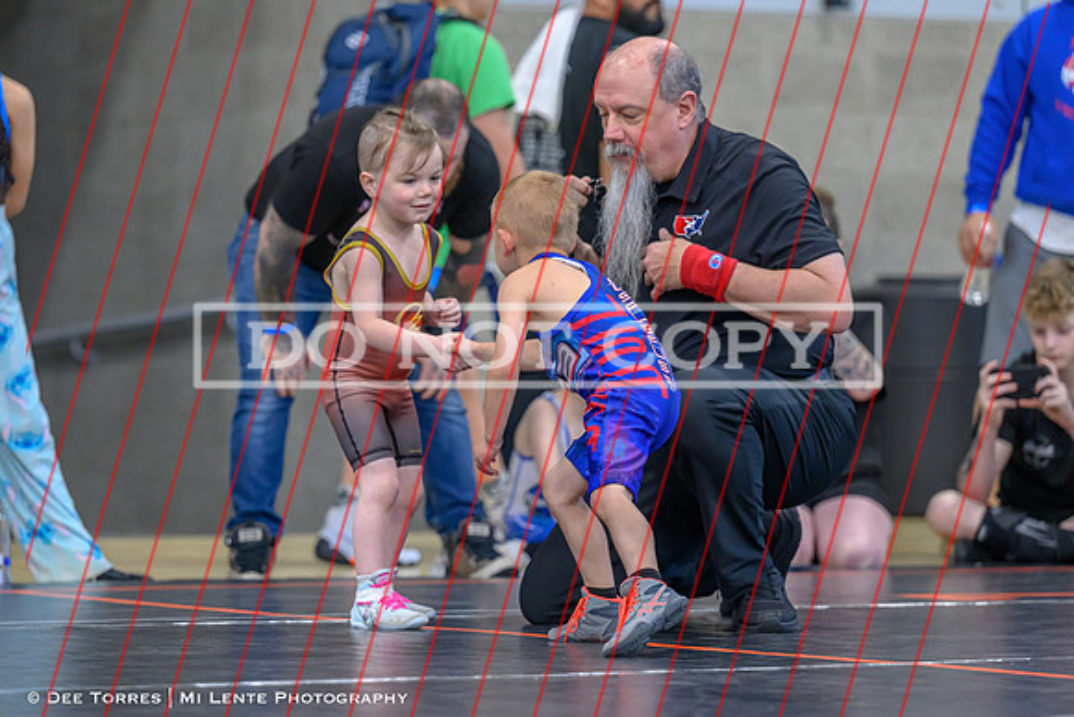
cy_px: 413
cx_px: 473
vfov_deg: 6.8
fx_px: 6034
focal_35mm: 202
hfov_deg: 10.2
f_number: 3.2
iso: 3200
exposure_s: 1/640
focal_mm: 150
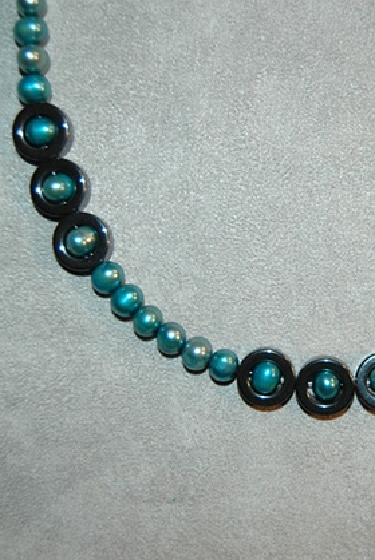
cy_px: 277
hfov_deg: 21.0
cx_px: 307
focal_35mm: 64
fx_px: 998
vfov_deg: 31.4
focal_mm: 28
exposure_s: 1/60
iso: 200
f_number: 4.2
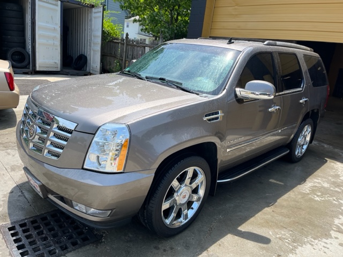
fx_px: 258
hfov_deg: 67.3
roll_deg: -6.8
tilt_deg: -16.3
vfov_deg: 53.1
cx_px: 172
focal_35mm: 26
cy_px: 128
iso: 50
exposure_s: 1/1776
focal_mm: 5.1
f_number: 1.6
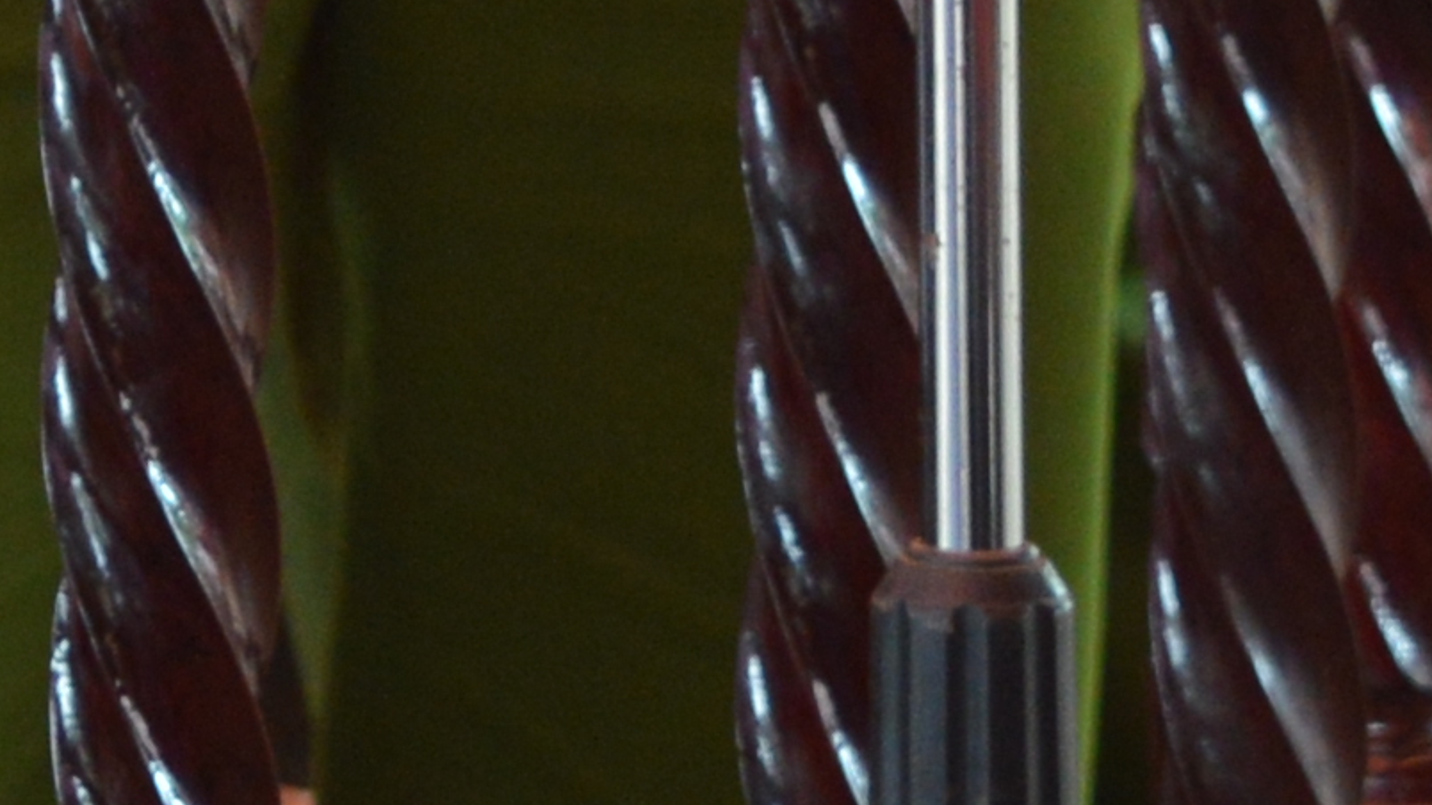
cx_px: -2686
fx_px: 20081
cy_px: -2233
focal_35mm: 529
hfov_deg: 4.0
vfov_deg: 2.3
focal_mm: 45
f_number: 5
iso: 400
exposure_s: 1/50
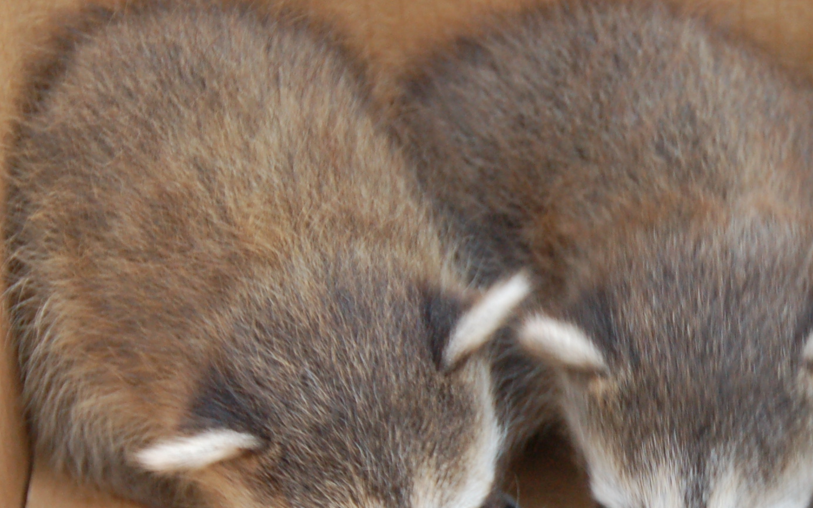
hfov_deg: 9.0
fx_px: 5163
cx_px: 706
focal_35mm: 233
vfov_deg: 5.6
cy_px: 449
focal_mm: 70
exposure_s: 1/80
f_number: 5
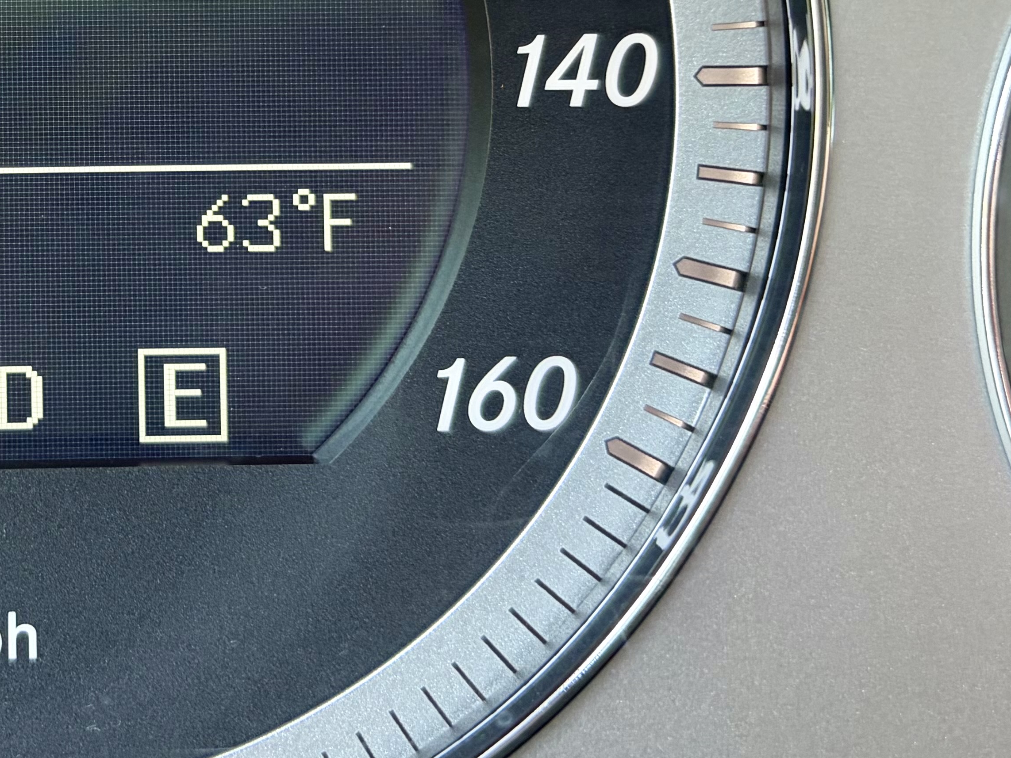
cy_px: 40
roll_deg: -0.9
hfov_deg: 28.1
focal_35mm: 65
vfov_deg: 21.9
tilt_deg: -19.4
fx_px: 1898
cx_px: 8
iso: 125
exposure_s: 1/79
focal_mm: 5.96
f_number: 1.6
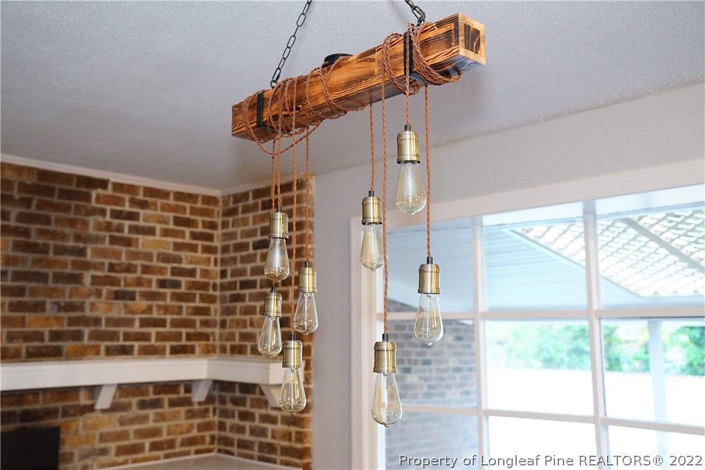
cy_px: 235
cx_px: 352
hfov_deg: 51.9
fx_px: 725
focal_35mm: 37
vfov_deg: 35.9
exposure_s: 1/60
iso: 4000
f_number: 3.5
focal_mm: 37
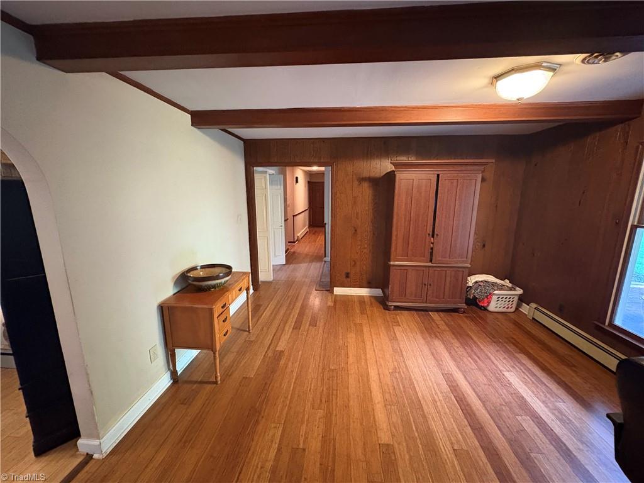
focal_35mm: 14
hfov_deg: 102.1
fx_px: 260
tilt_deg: -9.6
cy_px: 242
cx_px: 322
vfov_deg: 85.7
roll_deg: -0.3
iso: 800
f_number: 2.2
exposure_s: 1/30
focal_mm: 2.22
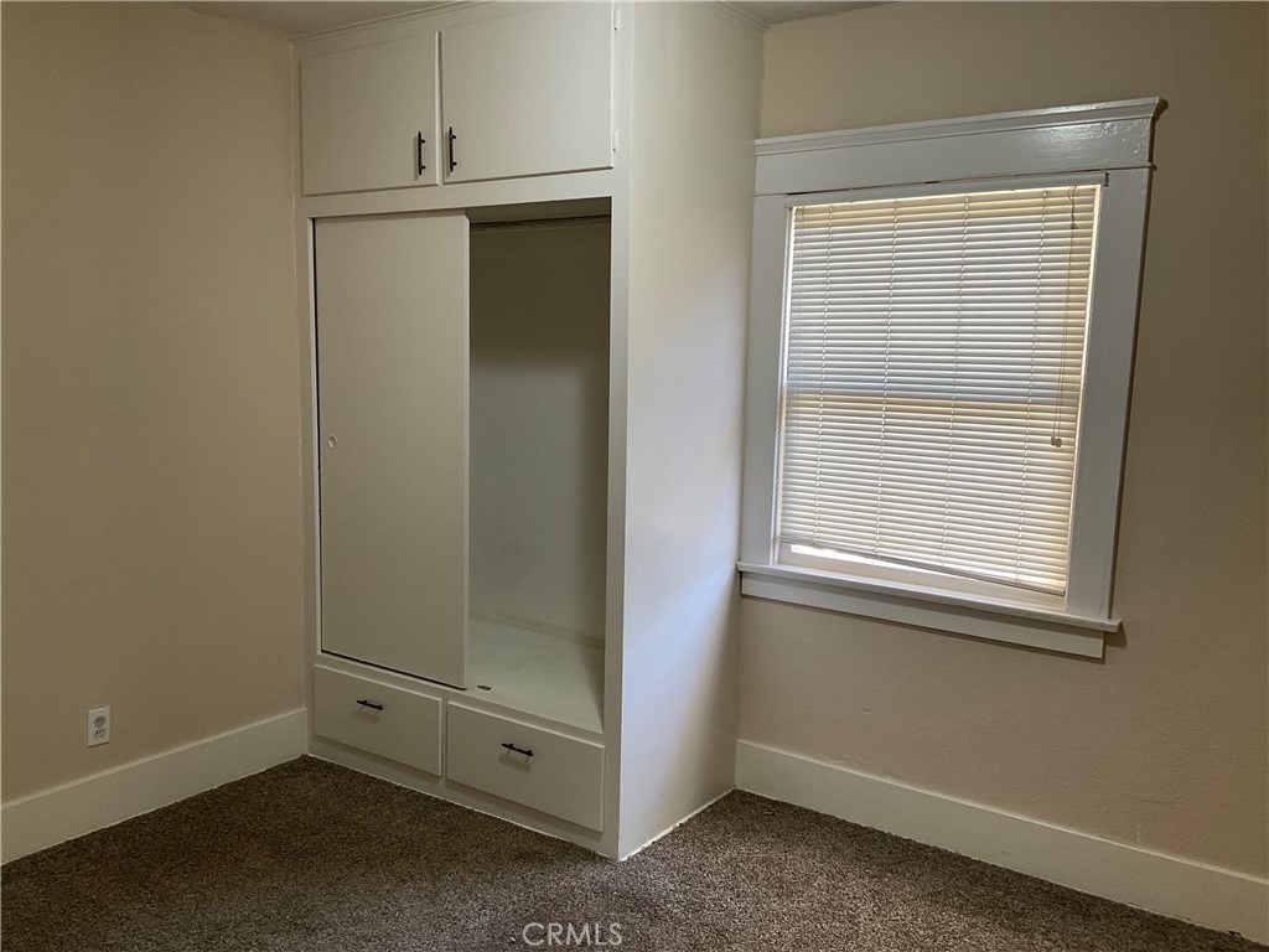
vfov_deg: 48.2
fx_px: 1063
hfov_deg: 61.7
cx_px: 634
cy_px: 476
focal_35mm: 29
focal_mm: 3
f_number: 1.8
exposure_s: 1/60
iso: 64
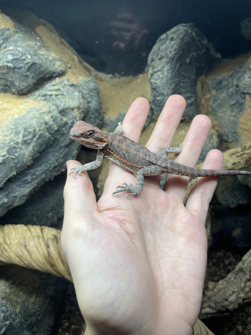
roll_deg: +4.2
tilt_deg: -32.1
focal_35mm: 26
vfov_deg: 67.3
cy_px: 168
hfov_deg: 53.1
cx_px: 126
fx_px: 251
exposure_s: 1/198
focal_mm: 4.2
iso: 32
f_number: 1.6
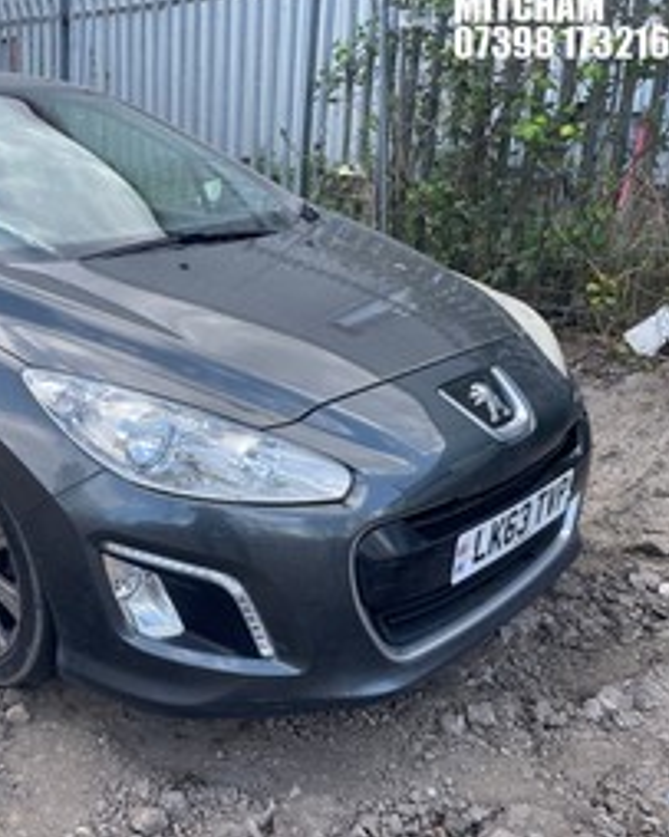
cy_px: 412
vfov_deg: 51.5
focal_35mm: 35
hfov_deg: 40.1
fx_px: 867
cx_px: 112
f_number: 1.6
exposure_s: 1/615
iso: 32
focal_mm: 4.2
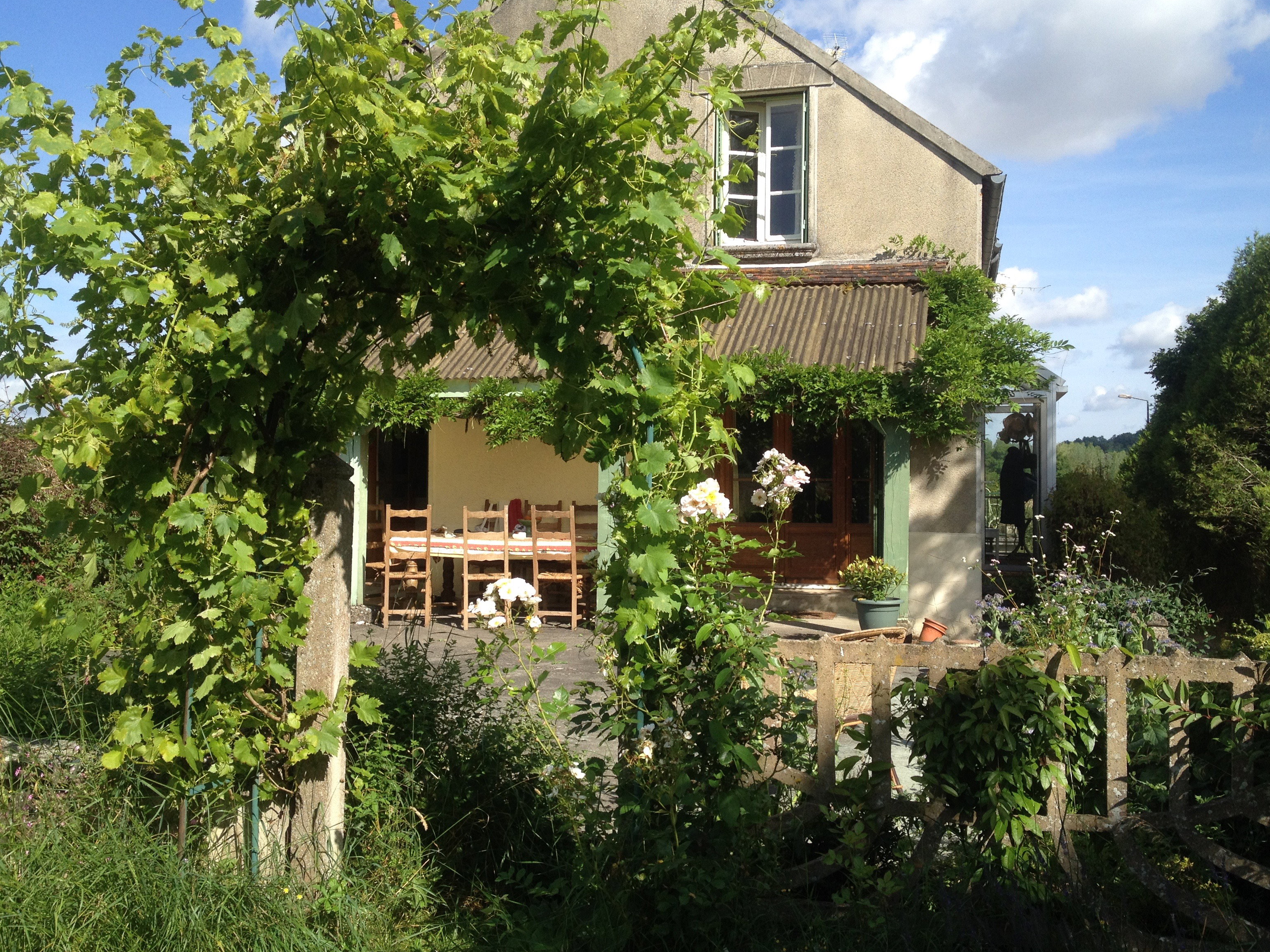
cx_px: 646
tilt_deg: -2.1
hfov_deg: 50.1
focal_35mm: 37
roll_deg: +0.6
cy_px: 451
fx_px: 1357
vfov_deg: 38.7
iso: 50
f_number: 2.4
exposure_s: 1/1126
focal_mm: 4.28
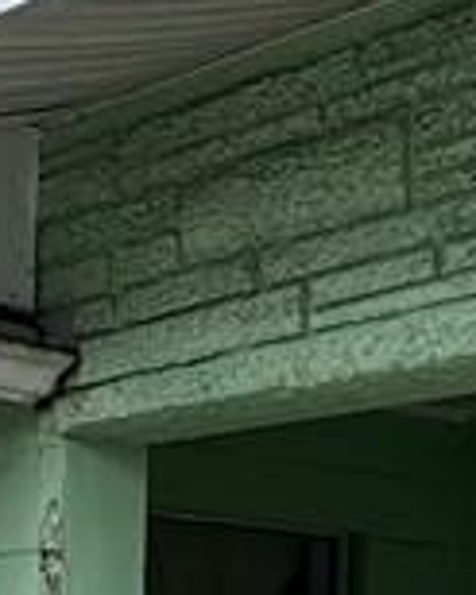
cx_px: 255
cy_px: 1097
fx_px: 2503
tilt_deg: -6.4
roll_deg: -0.9
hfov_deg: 10.9
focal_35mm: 142
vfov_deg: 12.3
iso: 40
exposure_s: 1/99
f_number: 2.2
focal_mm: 2.22
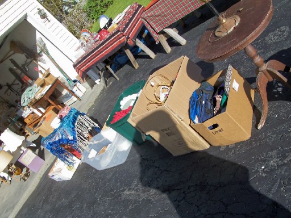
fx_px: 294
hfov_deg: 52.6
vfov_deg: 40.7
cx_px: 146
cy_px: 109
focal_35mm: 35
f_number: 4
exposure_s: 1/500
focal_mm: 6
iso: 80
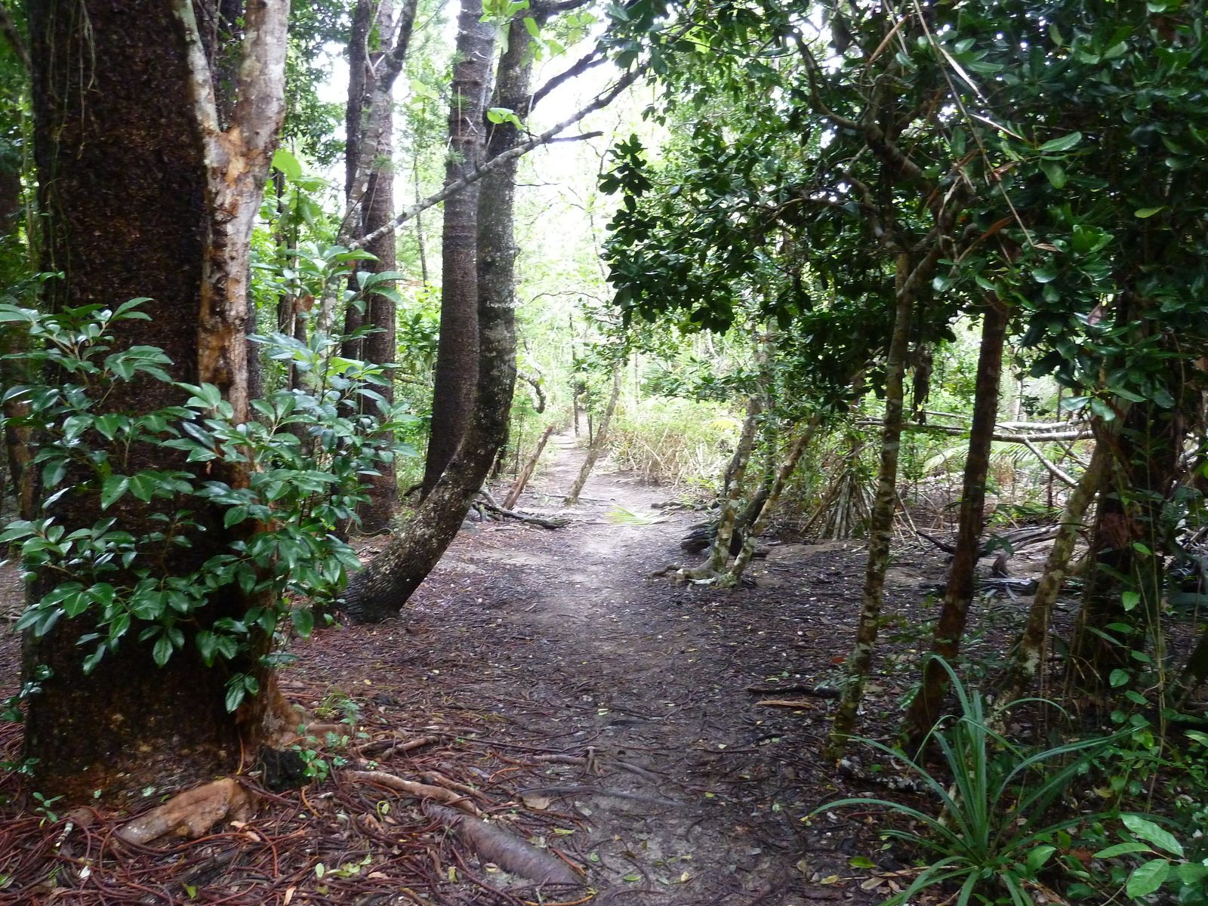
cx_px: 604
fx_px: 872
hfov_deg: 69.4
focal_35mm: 25
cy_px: 453
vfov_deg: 54.9
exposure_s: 1/20
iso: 400
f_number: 3.3
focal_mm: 4.1
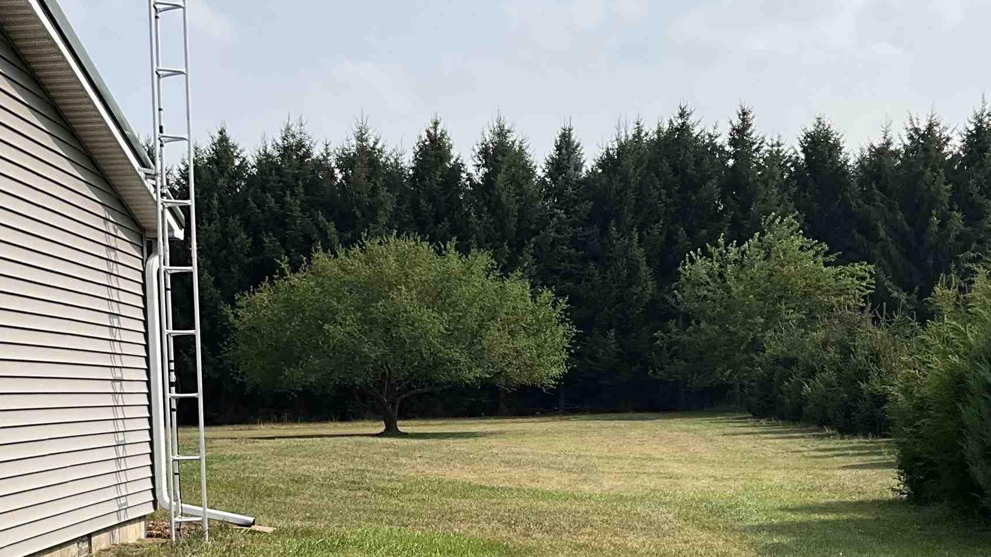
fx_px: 1498
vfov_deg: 20.5
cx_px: 490
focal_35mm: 57
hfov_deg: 36.6
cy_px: 529
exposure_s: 1/1912
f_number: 1.8
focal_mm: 3
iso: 25
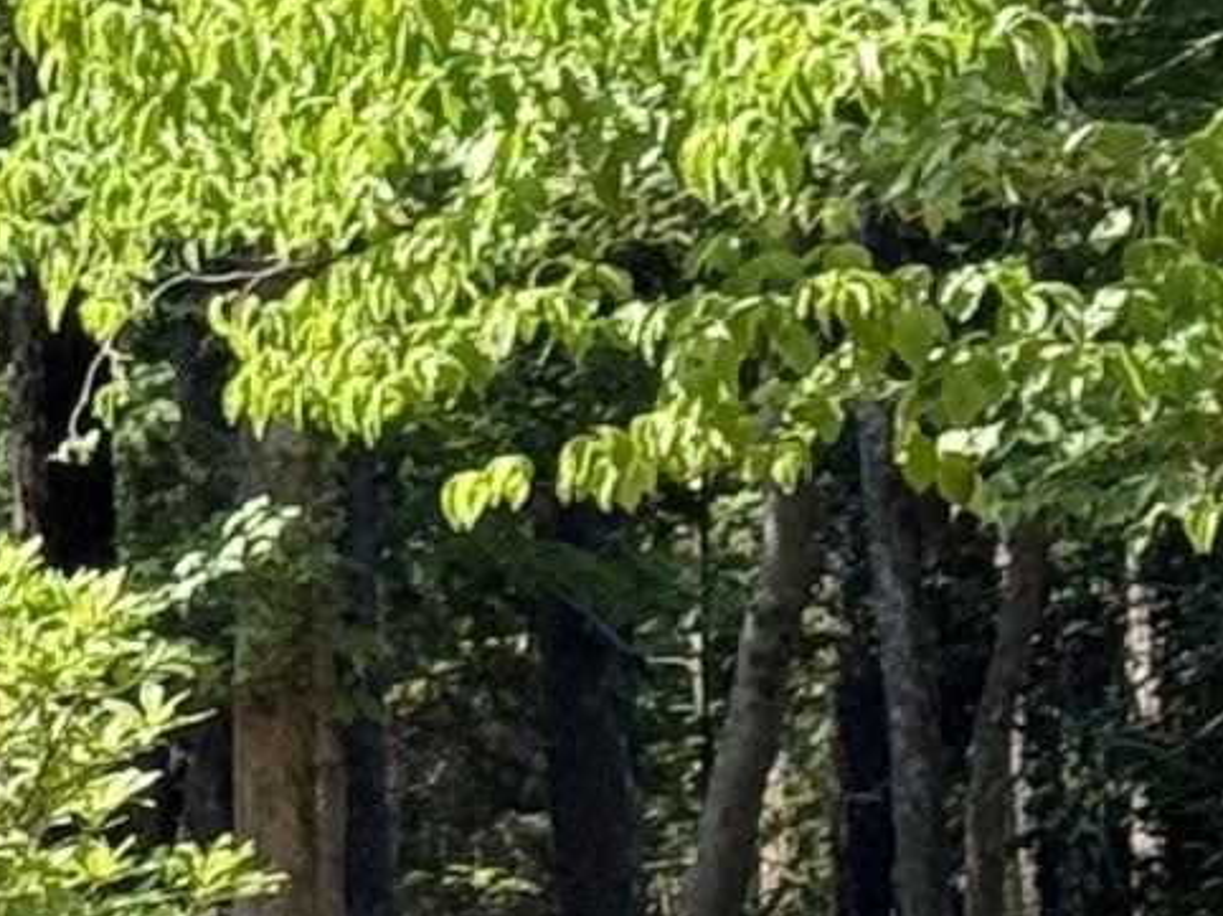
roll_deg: +0.6
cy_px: 901
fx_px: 10559
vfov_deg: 5.0
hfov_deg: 6.2
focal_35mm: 299
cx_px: -2073
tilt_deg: -0.3
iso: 80
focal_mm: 6.76
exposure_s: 1/740
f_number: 1.78
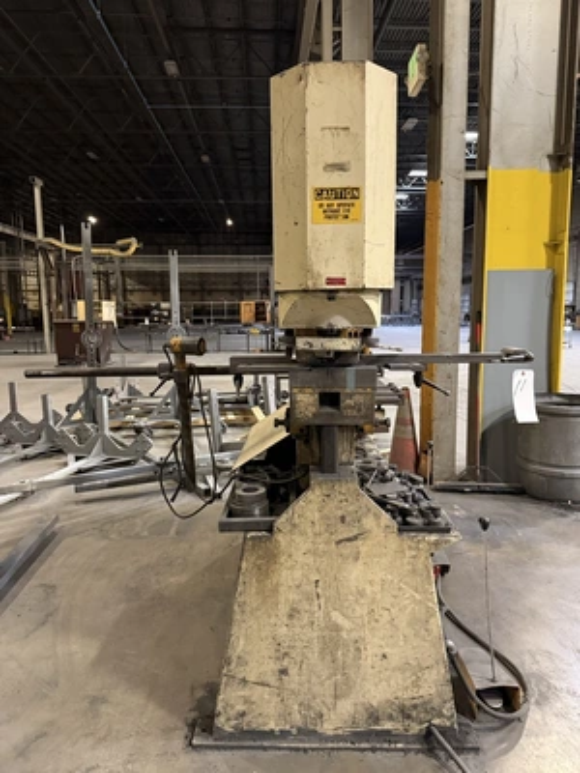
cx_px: 290
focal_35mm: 24
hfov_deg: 56.8
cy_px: 386
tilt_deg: -7.4
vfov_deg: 71.6
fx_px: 536
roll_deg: +1.1
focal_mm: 6.76
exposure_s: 1/40
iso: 1000
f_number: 1.78
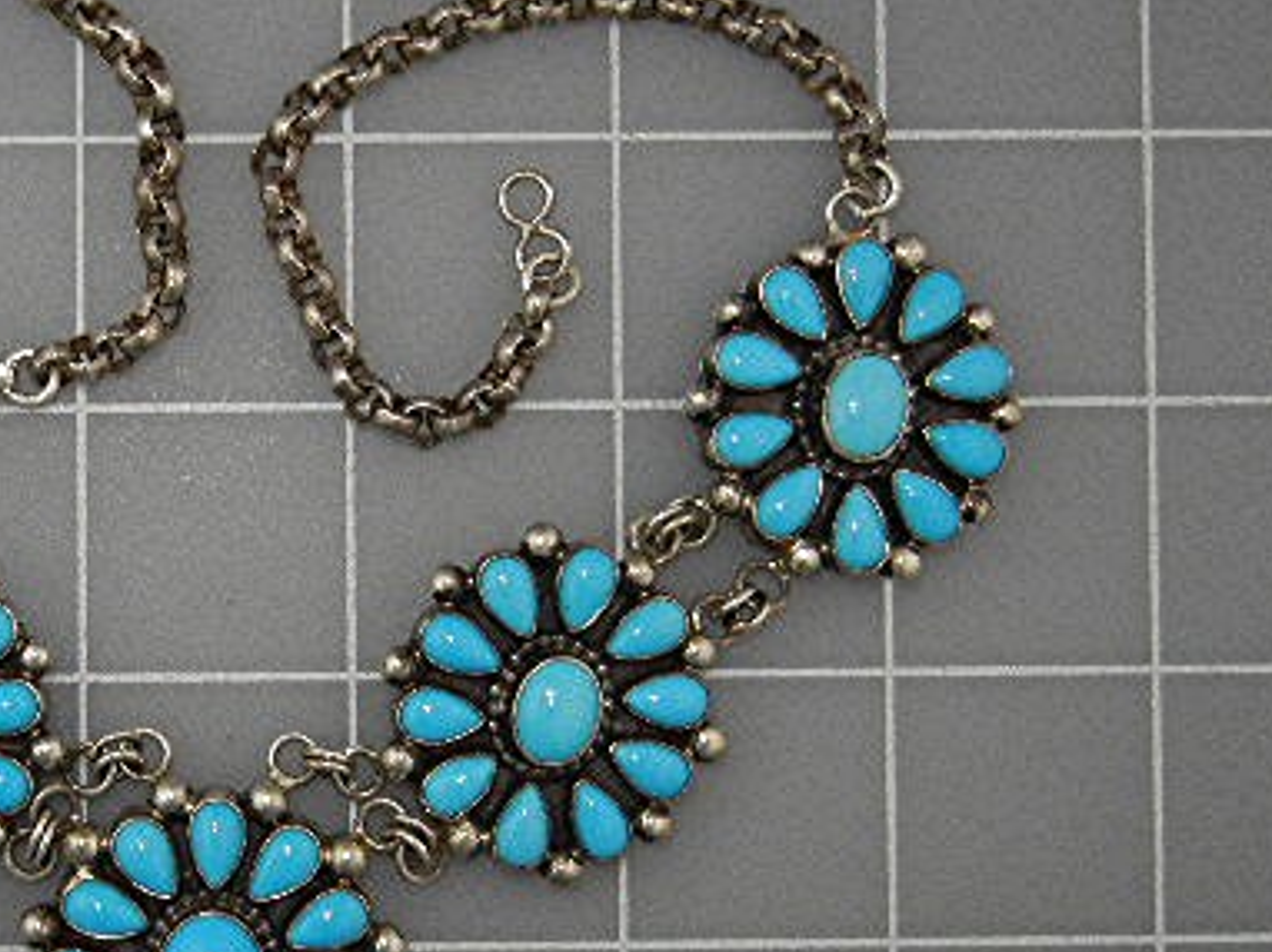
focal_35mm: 57
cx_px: 253
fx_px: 2093
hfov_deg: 32.8
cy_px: 526
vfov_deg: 25.6
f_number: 7.2
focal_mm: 6.2
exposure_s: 1/30
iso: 800
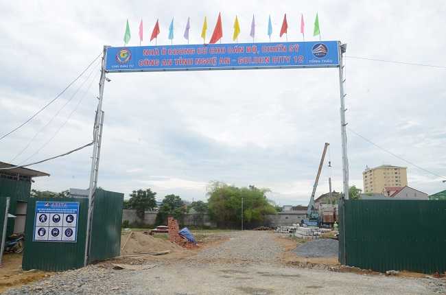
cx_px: 223
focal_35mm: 27
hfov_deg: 67.5
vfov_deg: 47.7
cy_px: 148
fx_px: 334
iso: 160
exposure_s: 1/25
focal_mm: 18
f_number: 22
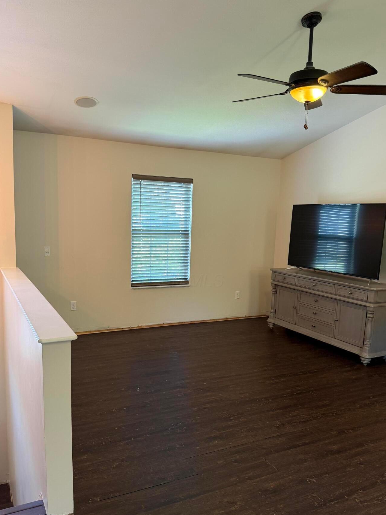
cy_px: 281
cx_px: 179
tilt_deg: -8.5
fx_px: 416
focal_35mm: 28
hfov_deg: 49.7
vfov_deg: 63.3
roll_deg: -1.7
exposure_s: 1/60
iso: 250
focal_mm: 6.76
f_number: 1.78
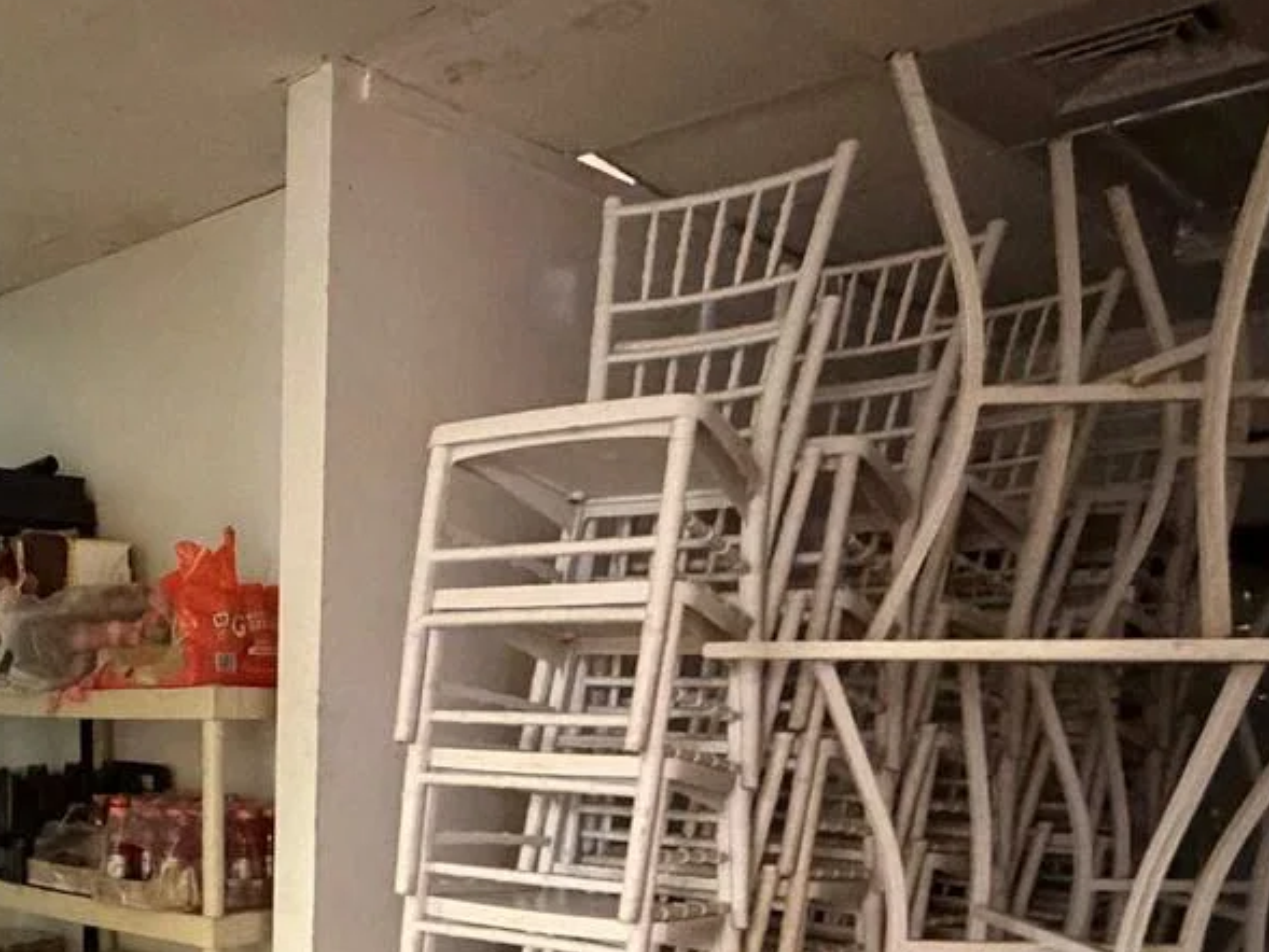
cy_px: 982
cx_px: 211
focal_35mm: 38
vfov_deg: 33.9
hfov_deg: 45.8
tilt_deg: -11.3
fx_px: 1393
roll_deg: +0.9
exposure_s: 1/30
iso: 1250
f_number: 2.2
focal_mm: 2.22
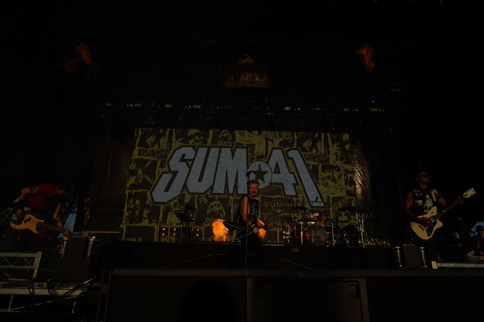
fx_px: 323
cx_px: 242
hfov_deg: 73.7
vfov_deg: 53.1
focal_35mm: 24
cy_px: 161
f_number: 8
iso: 100
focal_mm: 24
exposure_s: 1/1250
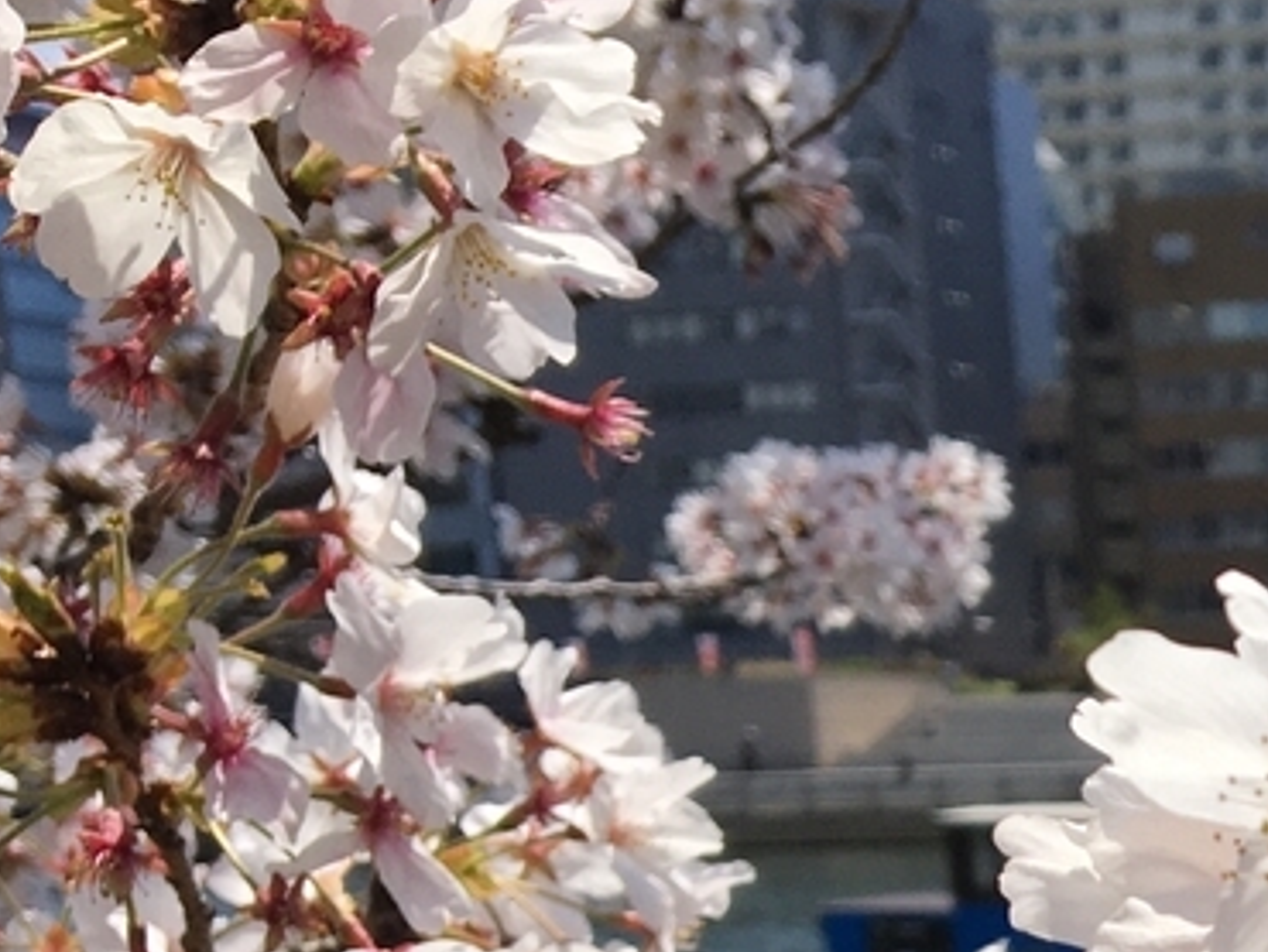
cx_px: 1947
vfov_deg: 14.7
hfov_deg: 18.3
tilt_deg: -12.1
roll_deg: +0.7
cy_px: 1401
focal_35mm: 94
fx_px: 3445
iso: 25
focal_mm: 4.15
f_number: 2.2
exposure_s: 1/2404
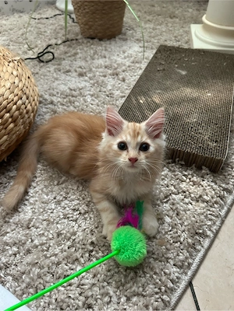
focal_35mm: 26
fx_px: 234
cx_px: 117
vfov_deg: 67.3
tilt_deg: -46.7
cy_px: 156
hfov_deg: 53.1
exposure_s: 1/44
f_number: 1.5
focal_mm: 5.7
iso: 500
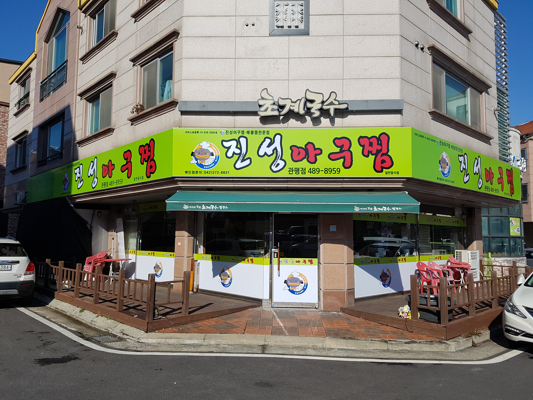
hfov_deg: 67.3
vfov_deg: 53.1
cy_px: 200
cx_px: 266
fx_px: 400
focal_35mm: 26
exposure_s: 1/3984
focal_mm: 4.2
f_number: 1.7
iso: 50
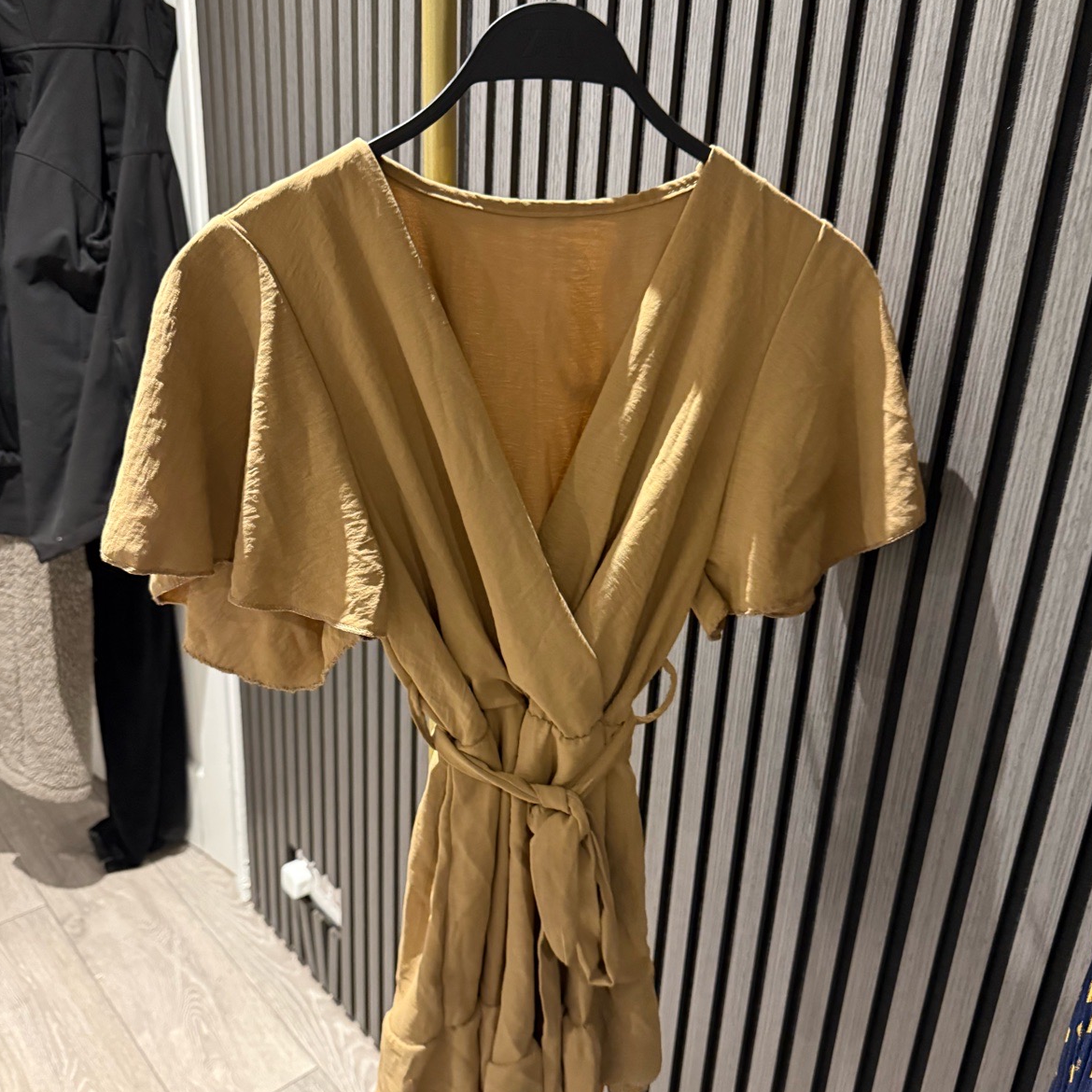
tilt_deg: -20.1
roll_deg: -3.4
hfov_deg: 55.6
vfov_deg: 55.6
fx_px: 1035
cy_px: 544
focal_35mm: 29
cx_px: 557
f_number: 1.78
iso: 800
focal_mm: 6.76
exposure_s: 1/33
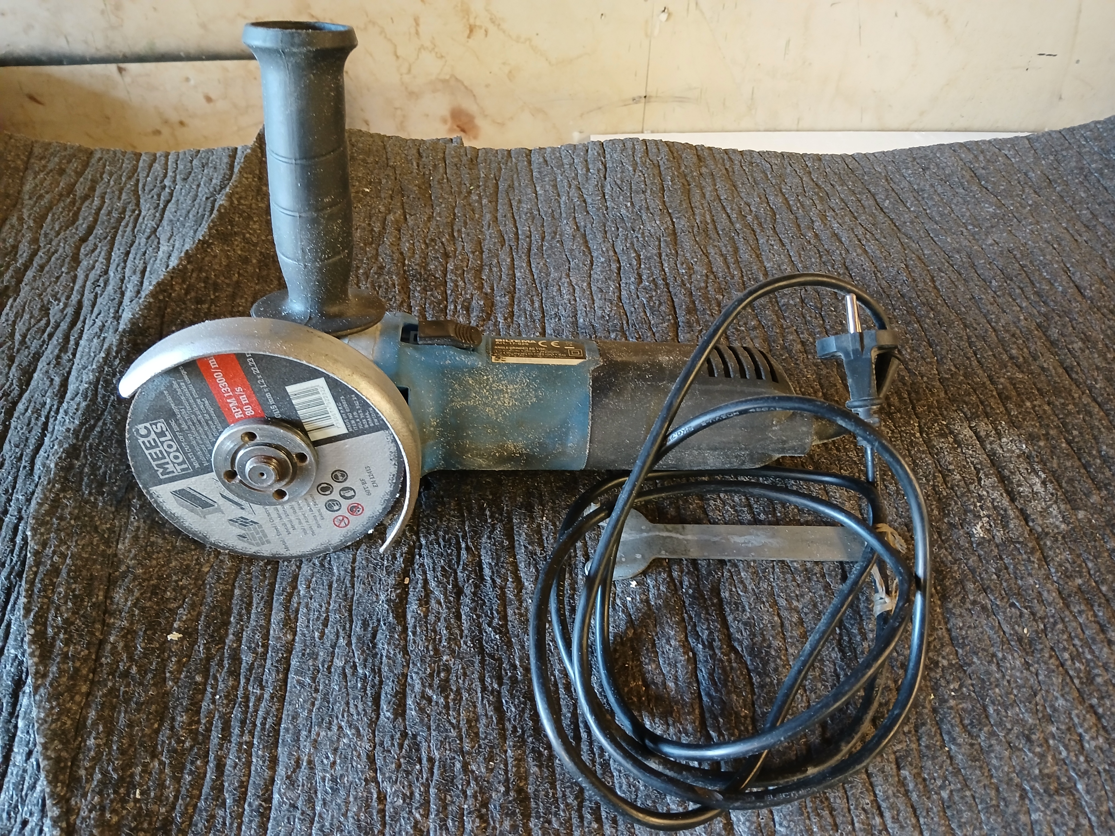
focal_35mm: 26
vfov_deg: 53.1
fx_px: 837
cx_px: 558
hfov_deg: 67.3
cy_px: 418
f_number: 1.8
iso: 250
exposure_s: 1/25
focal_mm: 3.98
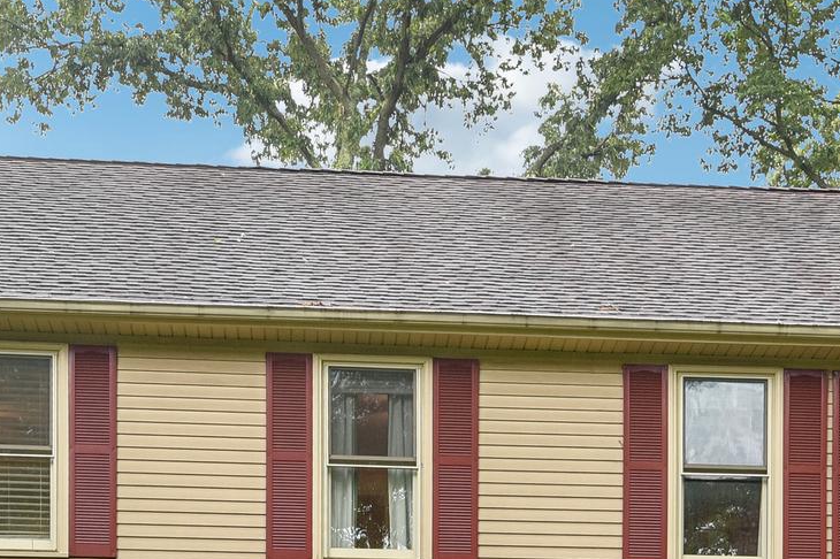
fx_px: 2029
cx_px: 544
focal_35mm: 87
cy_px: 677
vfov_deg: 15.1
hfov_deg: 23.3
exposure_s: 1/30
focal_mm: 31
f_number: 8
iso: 400
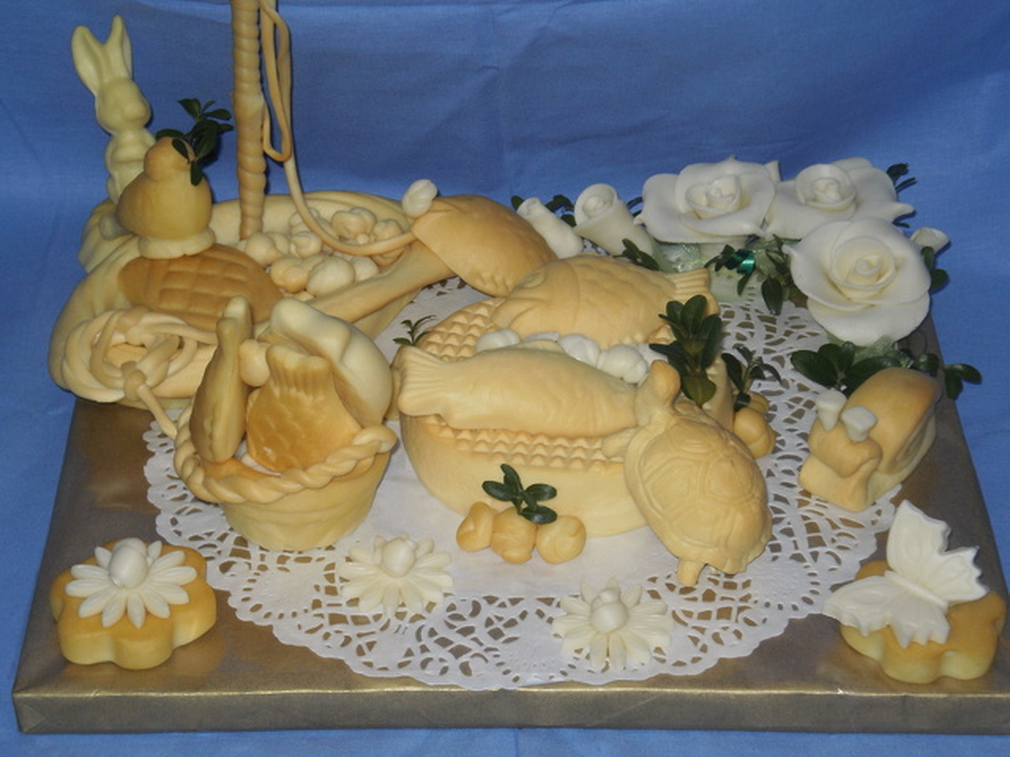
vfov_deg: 17.2
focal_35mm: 86
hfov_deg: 22.8
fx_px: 2509
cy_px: 378
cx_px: 505
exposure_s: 1/50
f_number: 5.1
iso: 125
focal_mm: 14.3
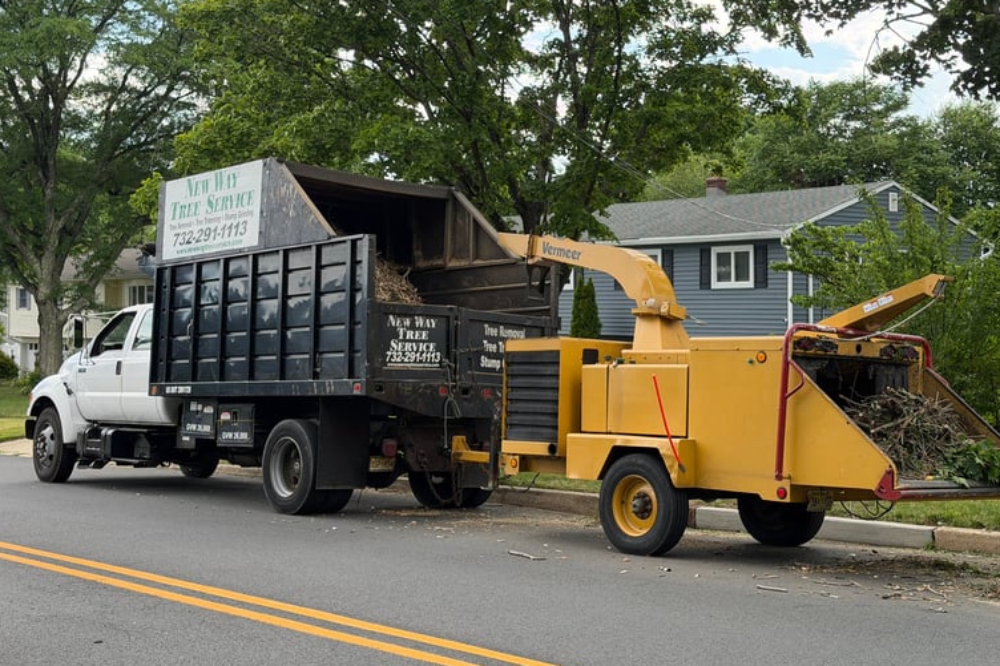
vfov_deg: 26.4
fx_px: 1416
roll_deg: +0.5
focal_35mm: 51
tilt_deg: +1.8
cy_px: 287
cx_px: 497
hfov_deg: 38.9
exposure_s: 1/646
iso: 100
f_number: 1.78
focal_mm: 6.76
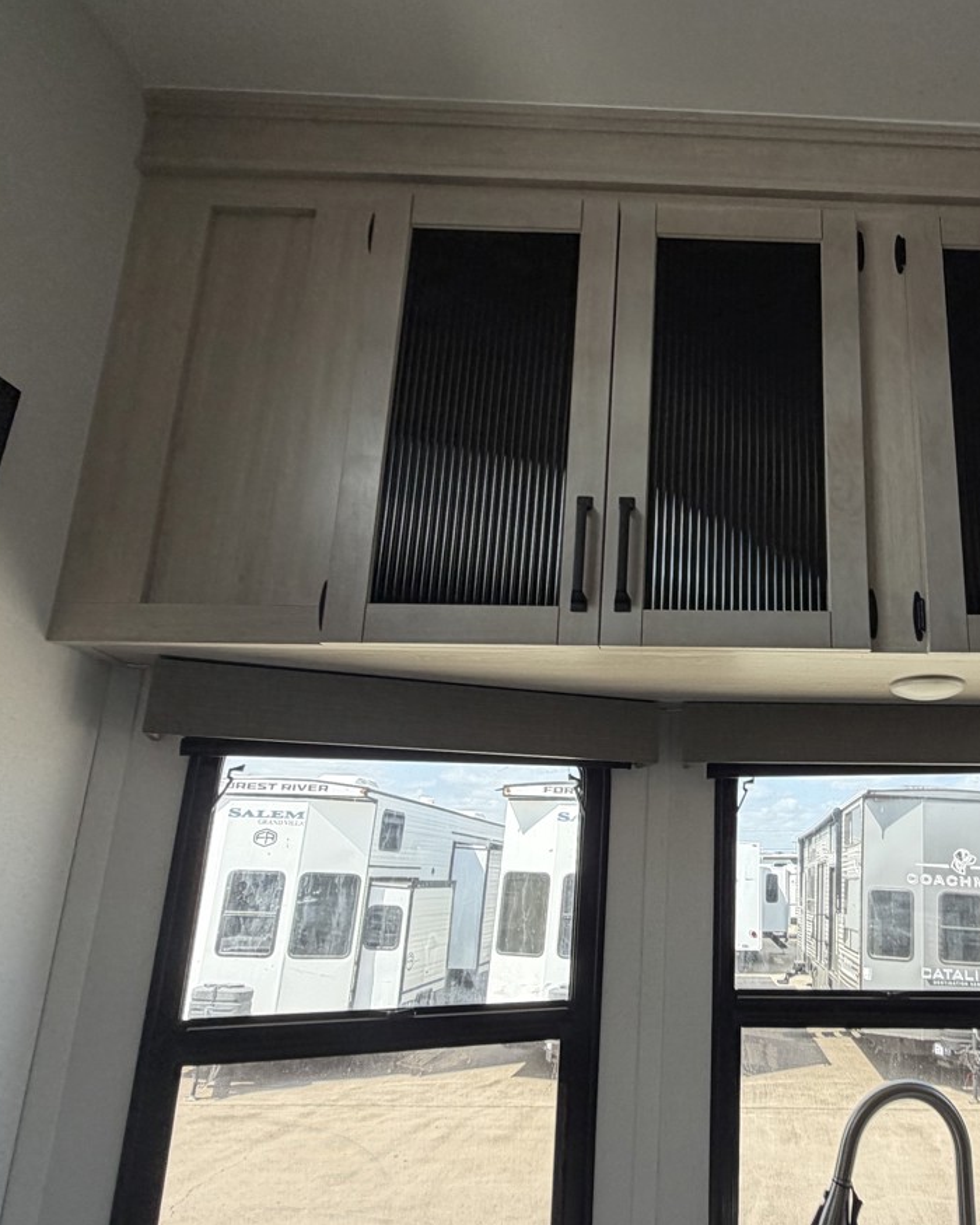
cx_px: 755
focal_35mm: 25
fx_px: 906
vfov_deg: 68.1
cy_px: 636
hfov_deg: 53.7
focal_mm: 2.22
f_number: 2.2
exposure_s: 1/121
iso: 64
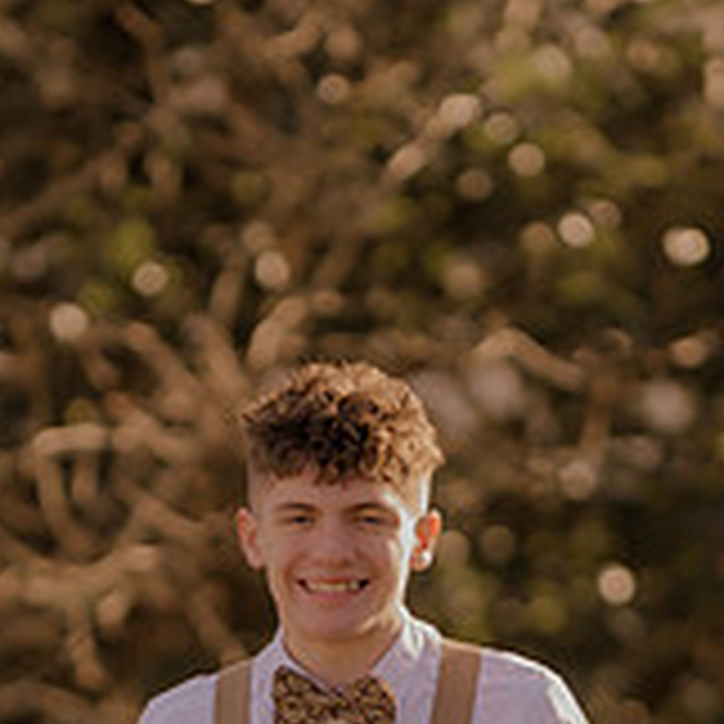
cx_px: 427
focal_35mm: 301
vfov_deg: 5.8
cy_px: 863
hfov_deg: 5.8
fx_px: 7123
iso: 200
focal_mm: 85
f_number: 1.4
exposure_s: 1/2500
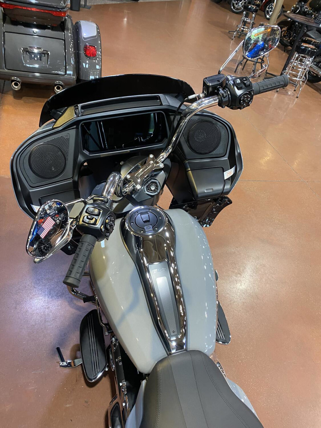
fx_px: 322
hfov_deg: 53.1
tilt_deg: -38.8
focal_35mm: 26
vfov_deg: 67.3
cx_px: 160
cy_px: 214
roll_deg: -15.2
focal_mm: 4.25
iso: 250
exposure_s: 1/60
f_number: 1.8
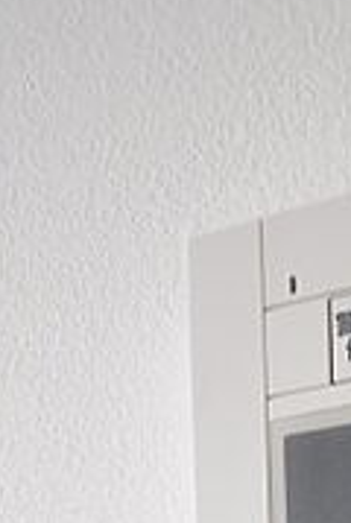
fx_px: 816
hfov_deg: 21.4
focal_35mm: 56
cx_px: 483
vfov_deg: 25.9
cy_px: 792
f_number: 4.5
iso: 1000
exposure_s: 1/15
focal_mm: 10
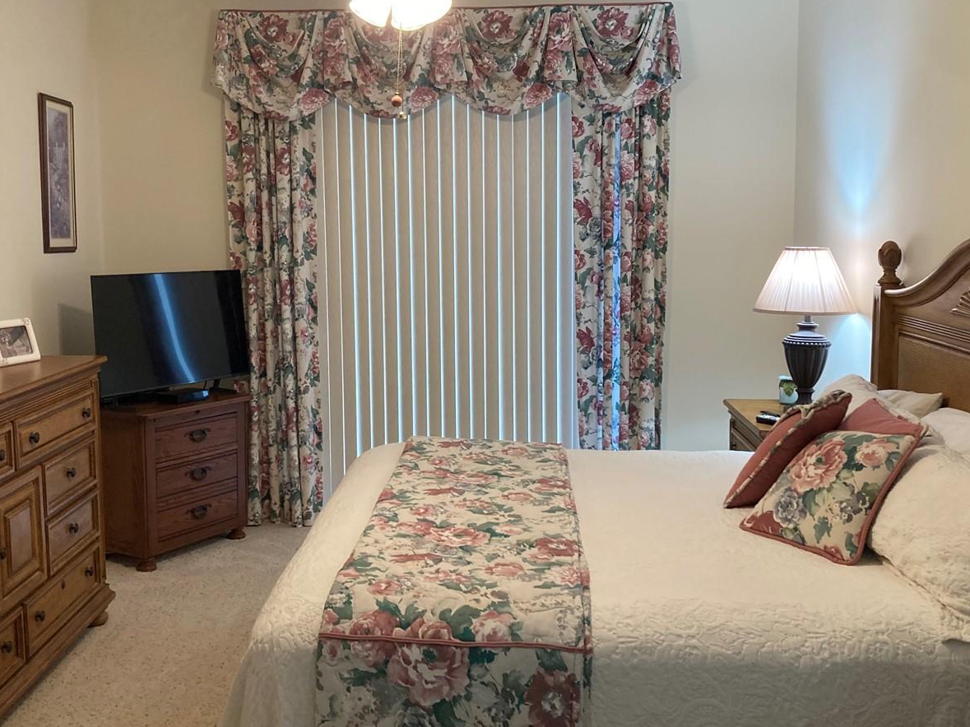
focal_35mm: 38
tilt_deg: -5.3
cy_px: 331
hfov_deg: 49.0
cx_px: 464
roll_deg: -0.1
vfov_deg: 37.7
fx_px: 1065
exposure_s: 1/60
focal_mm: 3.99
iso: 125
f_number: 1.8
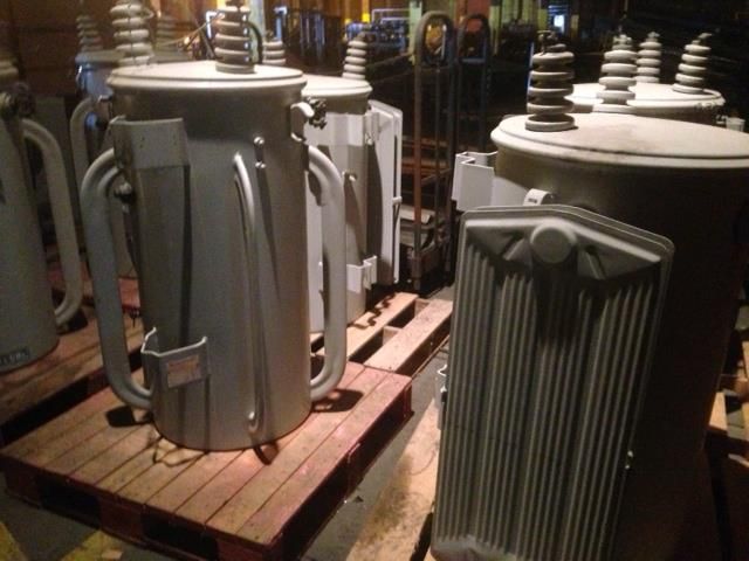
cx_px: 374
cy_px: 280
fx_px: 714
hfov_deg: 55.4
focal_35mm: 33
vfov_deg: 42.9
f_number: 2.4
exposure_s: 1/15
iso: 800
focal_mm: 4.12
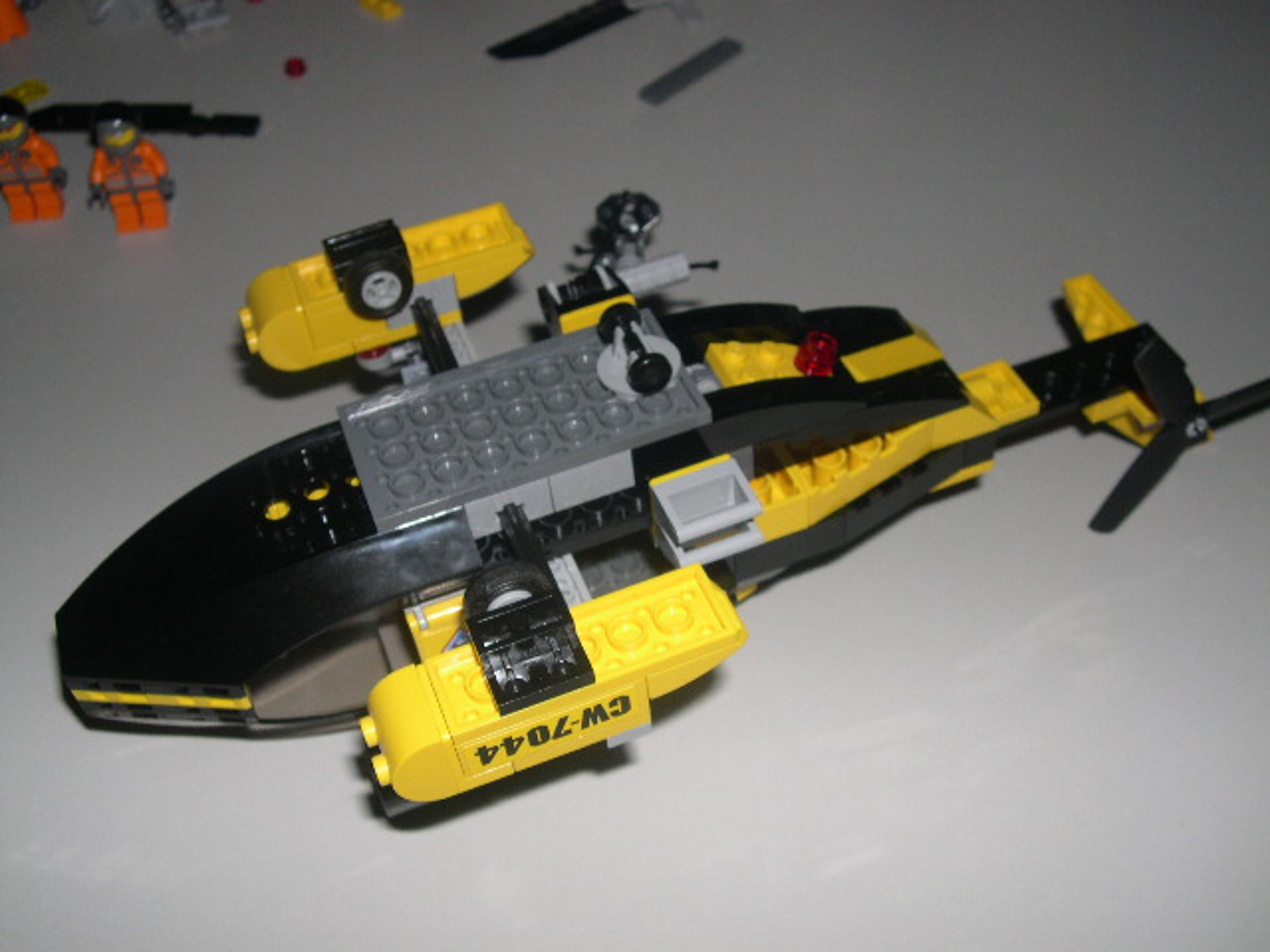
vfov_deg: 37.7
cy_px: 476
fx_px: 1394
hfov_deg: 49.0
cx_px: 635
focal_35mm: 38
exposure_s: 1/60
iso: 100
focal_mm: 8
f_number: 7.6
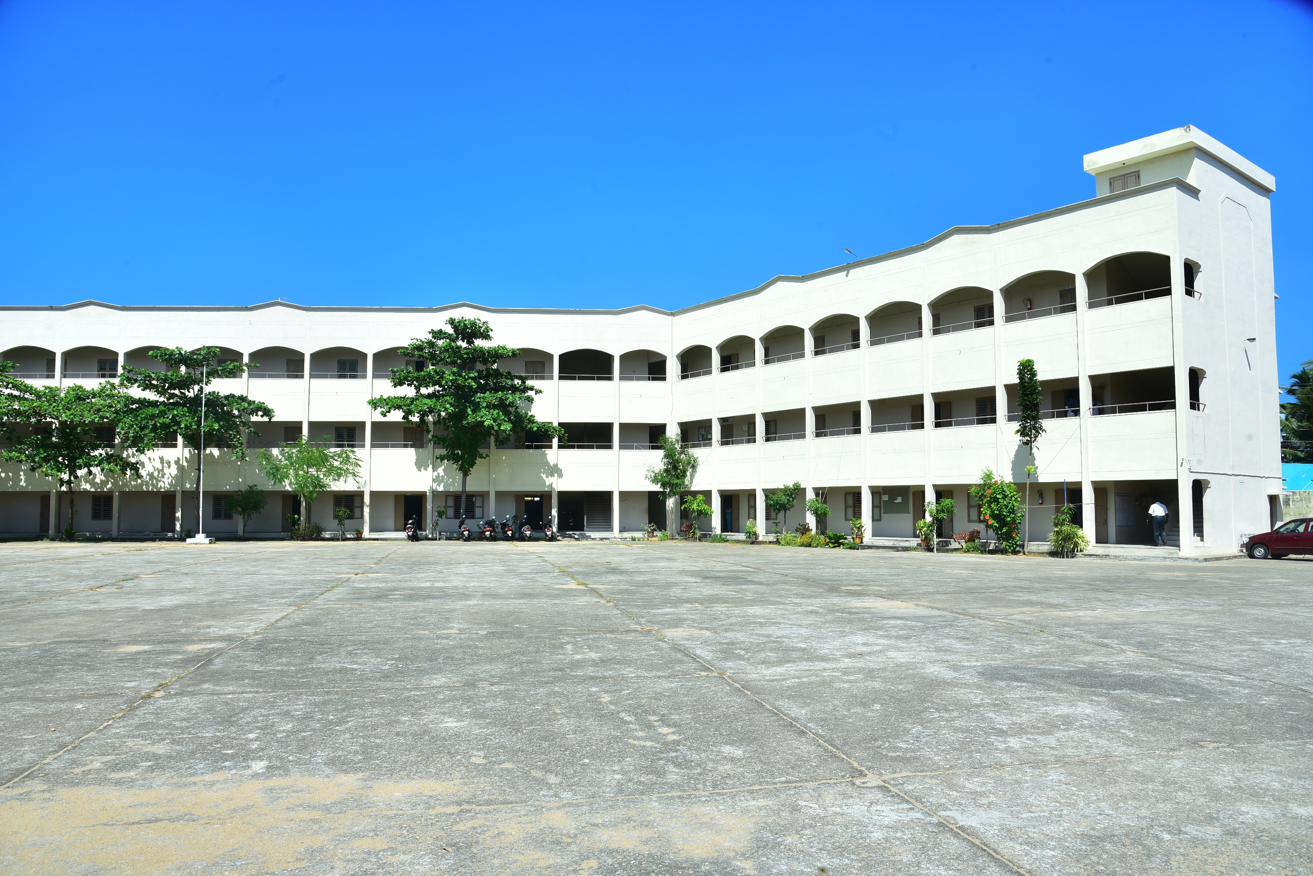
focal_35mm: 24
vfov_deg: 53.2
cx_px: 656
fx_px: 876
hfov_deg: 73.7
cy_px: 438
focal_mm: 24
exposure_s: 1/125
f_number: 13
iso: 200
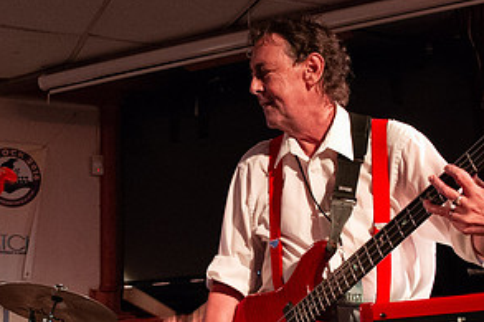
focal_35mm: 59
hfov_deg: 33.7
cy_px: 268
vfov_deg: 22.6
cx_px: 166
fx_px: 793
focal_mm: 24
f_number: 6.3
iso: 6400
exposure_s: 1/60
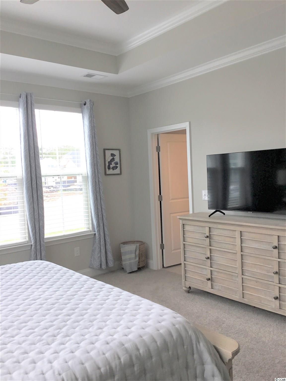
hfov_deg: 45.4
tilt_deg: -3.7
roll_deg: +2.5
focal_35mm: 31
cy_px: 190
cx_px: 143
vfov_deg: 58.4
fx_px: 341
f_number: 2.4
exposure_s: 1/120
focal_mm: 3.3
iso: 32
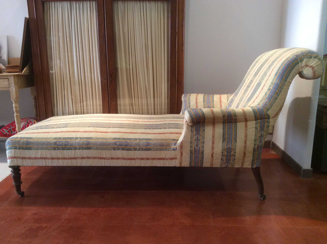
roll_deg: +0.8
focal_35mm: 32
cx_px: 164
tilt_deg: -12.4
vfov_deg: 44.1
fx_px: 302
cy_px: 122
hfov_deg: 56.9
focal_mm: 3.3
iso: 100
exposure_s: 1/25
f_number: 2.4
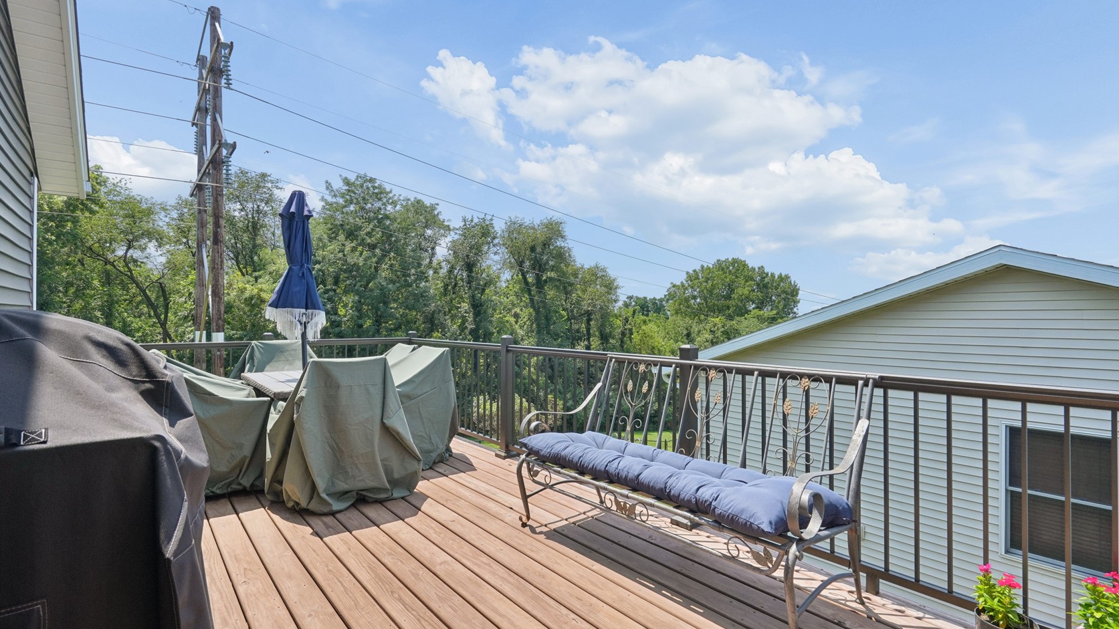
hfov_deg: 95.9
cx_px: 558
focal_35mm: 17
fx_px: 504
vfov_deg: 63.9
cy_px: 330
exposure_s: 1/800
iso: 400
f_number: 10
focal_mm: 16
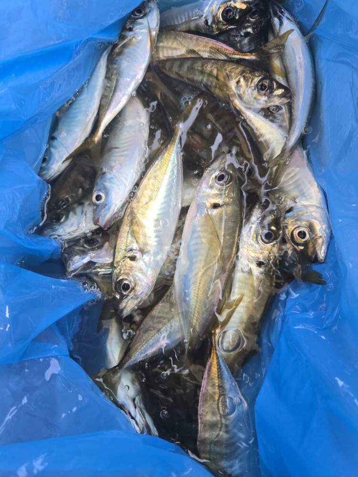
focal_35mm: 23
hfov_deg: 58.9
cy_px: 238
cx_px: 179
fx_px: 317
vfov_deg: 73.9
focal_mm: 5.4
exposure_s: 1/180
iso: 100
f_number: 1.8
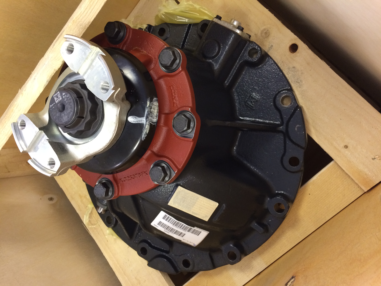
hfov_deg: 61.7
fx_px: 319
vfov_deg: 48.2
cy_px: 143
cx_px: 190
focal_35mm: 29
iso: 200
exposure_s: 1/33
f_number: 2.2
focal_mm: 4.15
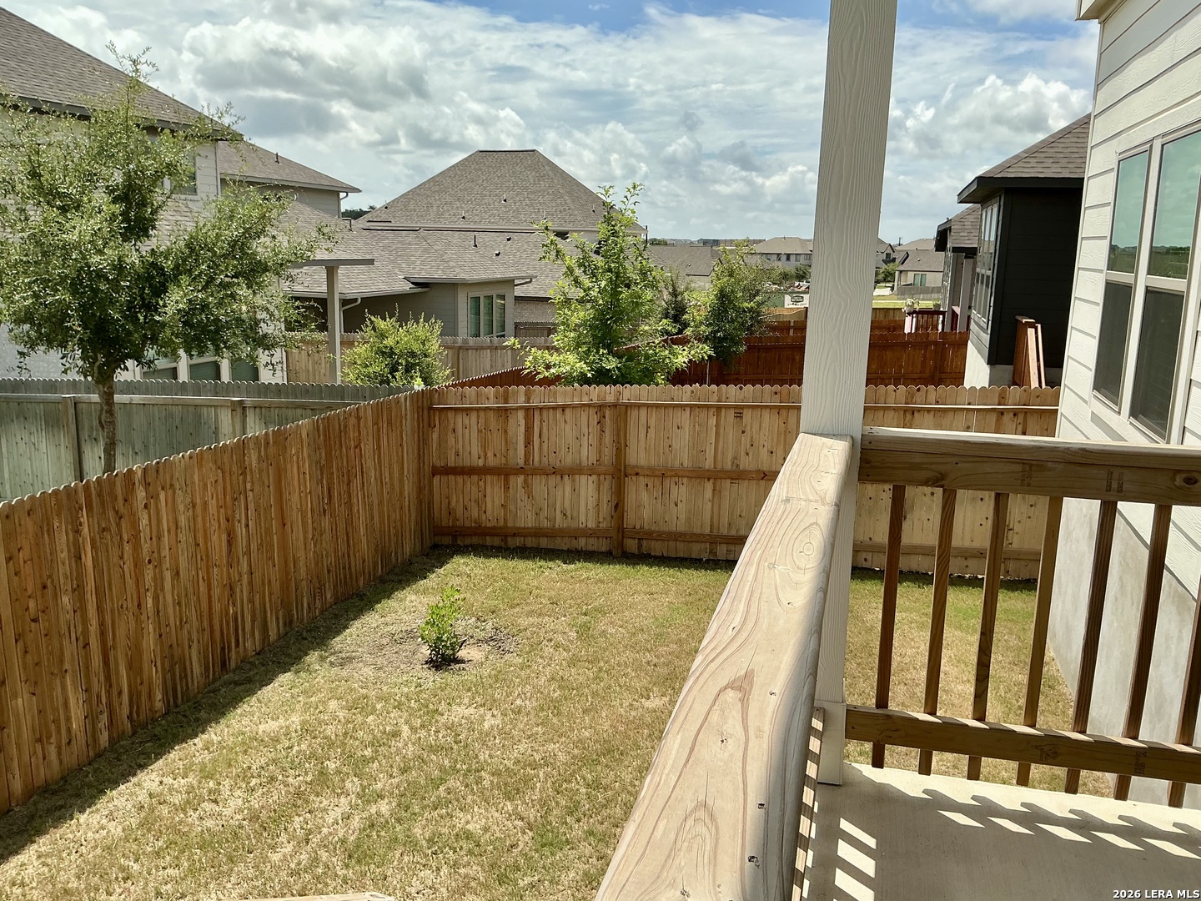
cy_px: 450
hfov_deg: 61.7
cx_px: 600
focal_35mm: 29
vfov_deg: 48.2
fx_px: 1006
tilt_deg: -10.8
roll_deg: -1.6
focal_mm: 3
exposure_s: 1/2320
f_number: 1.8
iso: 25
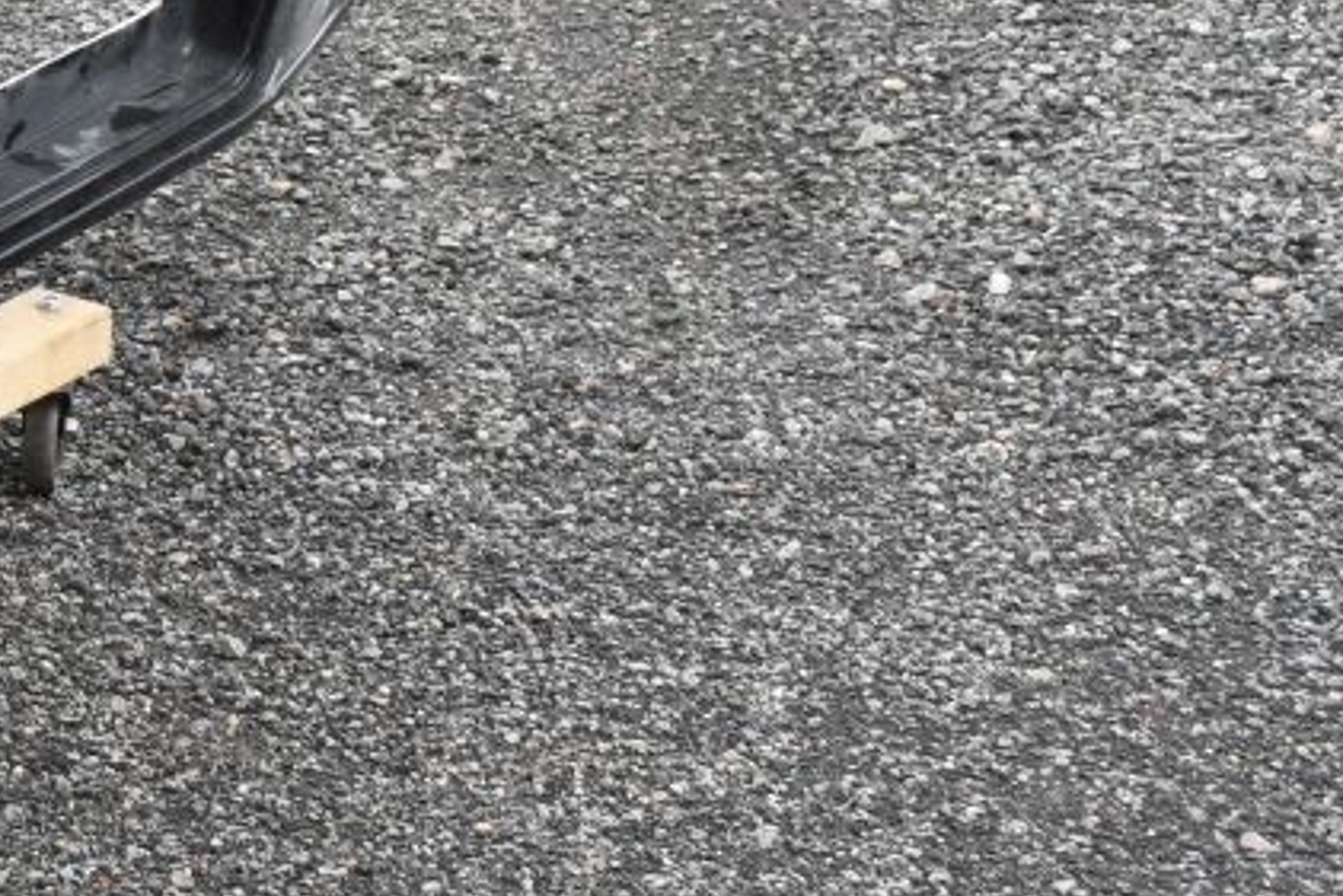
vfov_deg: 8.3
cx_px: -1018
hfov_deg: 11.7
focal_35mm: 164
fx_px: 6120
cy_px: -29
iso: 1250
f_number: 8
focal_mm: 30
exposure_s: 1/250
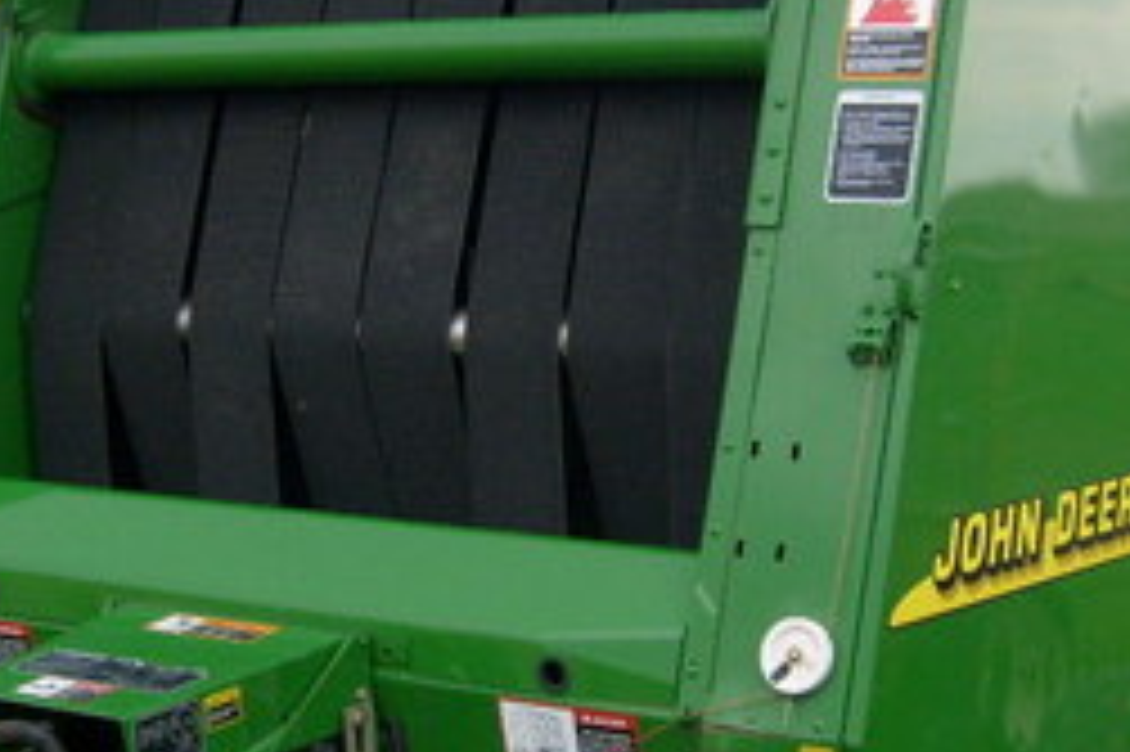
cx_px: 522
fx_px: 2478
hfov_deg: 25.7
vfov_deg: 17.2
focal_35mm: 79
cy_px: 410
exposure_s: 1/250
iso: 80
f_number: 2.8
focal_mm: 5.8
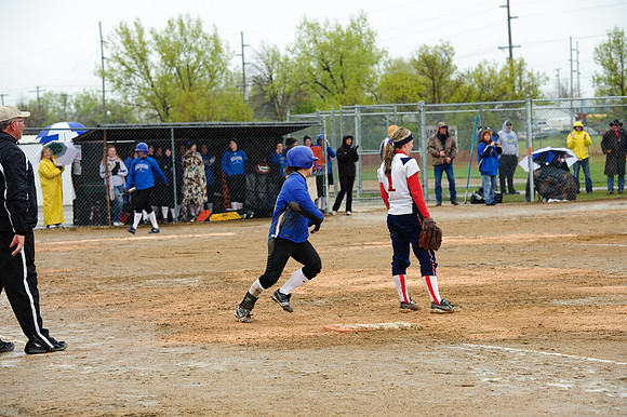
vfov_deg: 11.8
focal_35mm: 116
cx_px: 314
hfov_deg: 17.7
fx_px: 2019
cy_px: 208
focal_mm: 116
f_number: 5.6
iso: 400
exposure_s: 1/1000
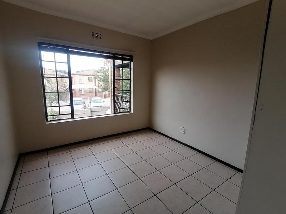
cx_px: 143
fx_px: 140
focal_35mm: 17
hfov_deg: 91.0
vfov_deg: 74.7
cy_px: 107
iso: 80
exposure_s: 1/100
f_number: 2.4
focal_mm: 1.78
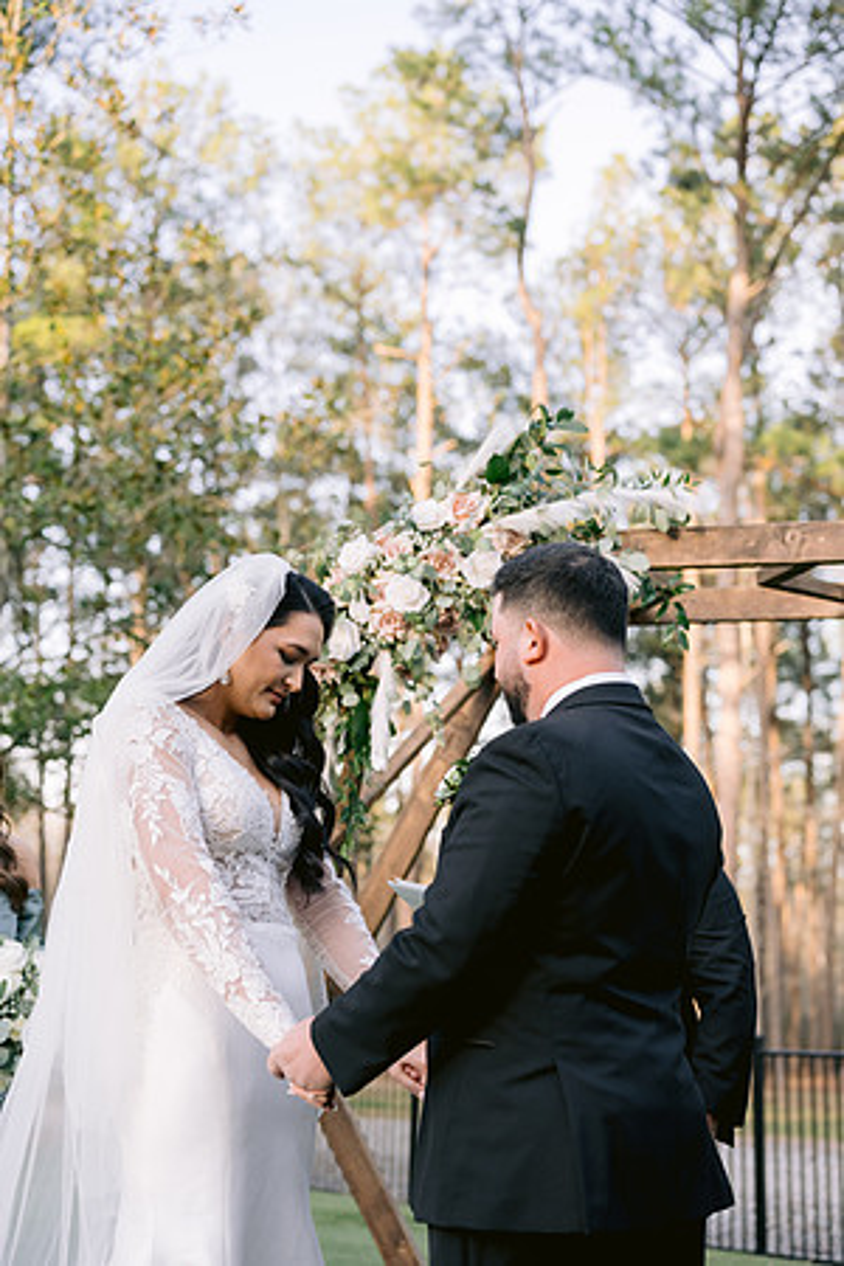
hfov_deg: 27.0
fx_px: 1758
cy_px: 633
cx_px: 422
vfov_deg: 39.6
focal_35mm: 50
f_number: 2.8
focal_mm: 50
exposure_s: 1/500
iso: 400
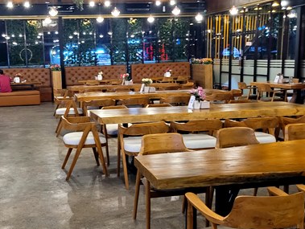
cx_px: 101
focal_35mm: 48
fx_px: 423
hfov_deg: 39.2
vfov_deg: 30.3
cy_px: 127
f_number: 1.8
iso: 800
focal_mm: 5
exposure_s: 1/50
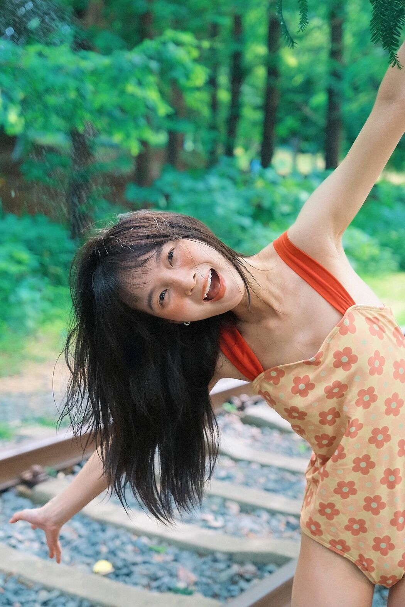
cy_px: 304
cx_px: 202
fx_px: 1046
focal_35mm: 62
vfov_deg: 32.4
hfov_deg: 21.9
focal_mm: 41.4
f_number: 2.8
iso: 800
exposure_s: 1/250
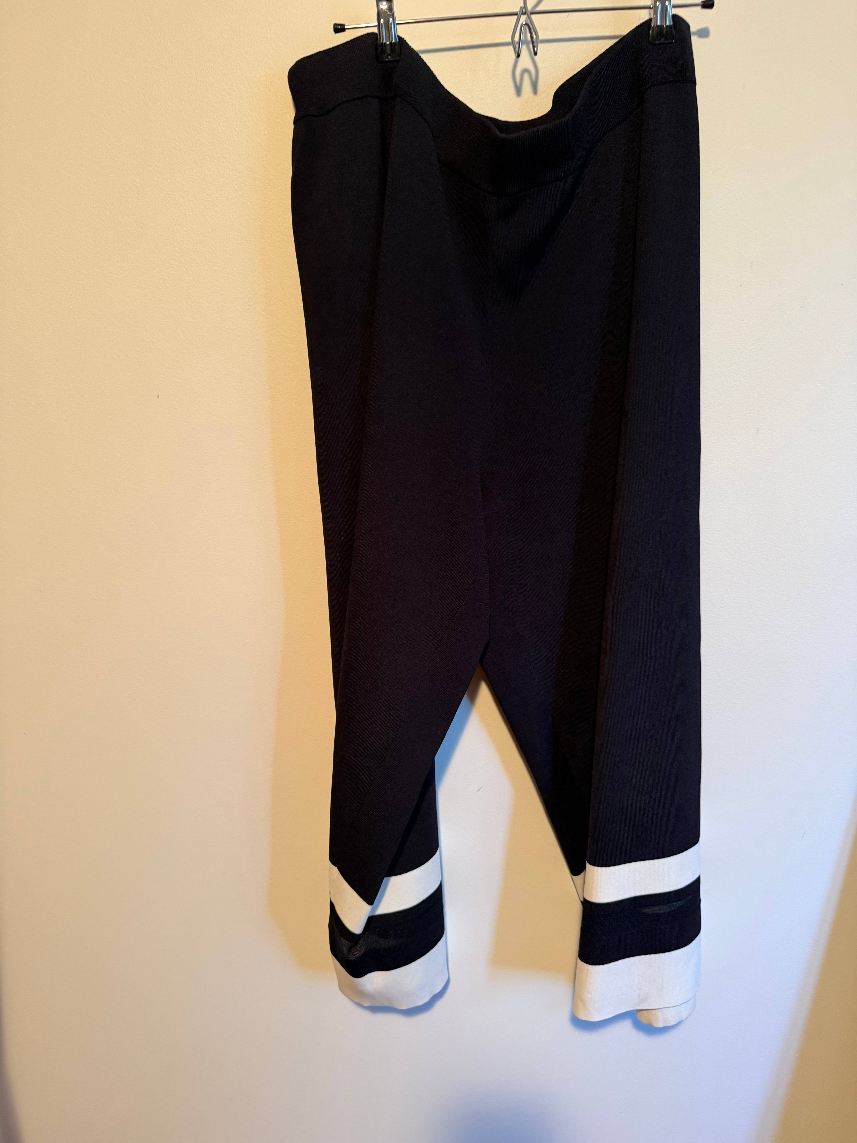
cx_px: 428
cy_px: 572
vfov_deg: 71.6
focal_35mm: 24
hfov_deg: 56.8
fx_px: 792
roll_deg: -0.3
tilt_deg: -12.2
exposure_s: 1/60
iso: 320
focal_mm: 6.76
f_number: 1.78
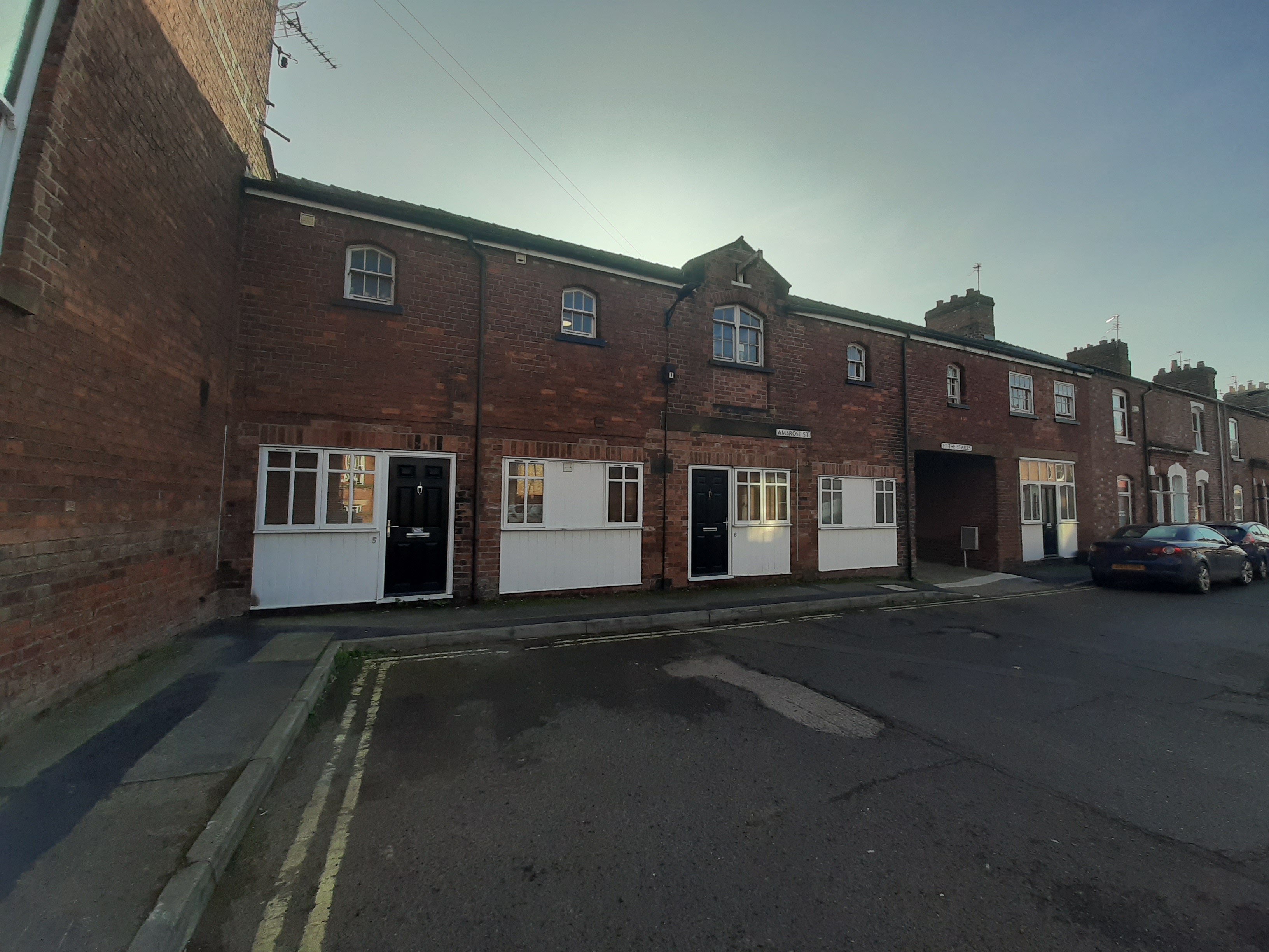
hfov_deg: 106.2
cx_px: 634
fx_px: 477
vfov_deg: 89.9
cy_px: 476
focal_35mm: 13
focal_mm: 1.42
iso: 40
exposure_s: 1/726
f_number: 2.2
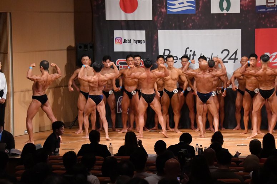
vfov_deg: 9.9
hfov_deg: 14.9
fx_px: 1061
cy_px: 92
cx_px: 138
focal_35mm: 138
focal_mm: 92
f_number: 5.6
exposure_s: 1/400
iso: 9000
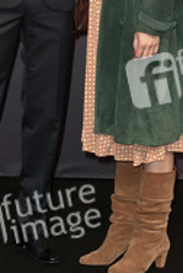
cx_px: 69
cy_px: 1
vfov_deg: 11.9
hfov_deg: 8.1
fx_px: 1291
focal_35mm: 170
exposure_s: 1/320
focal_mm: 80
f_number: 5.6
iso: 800
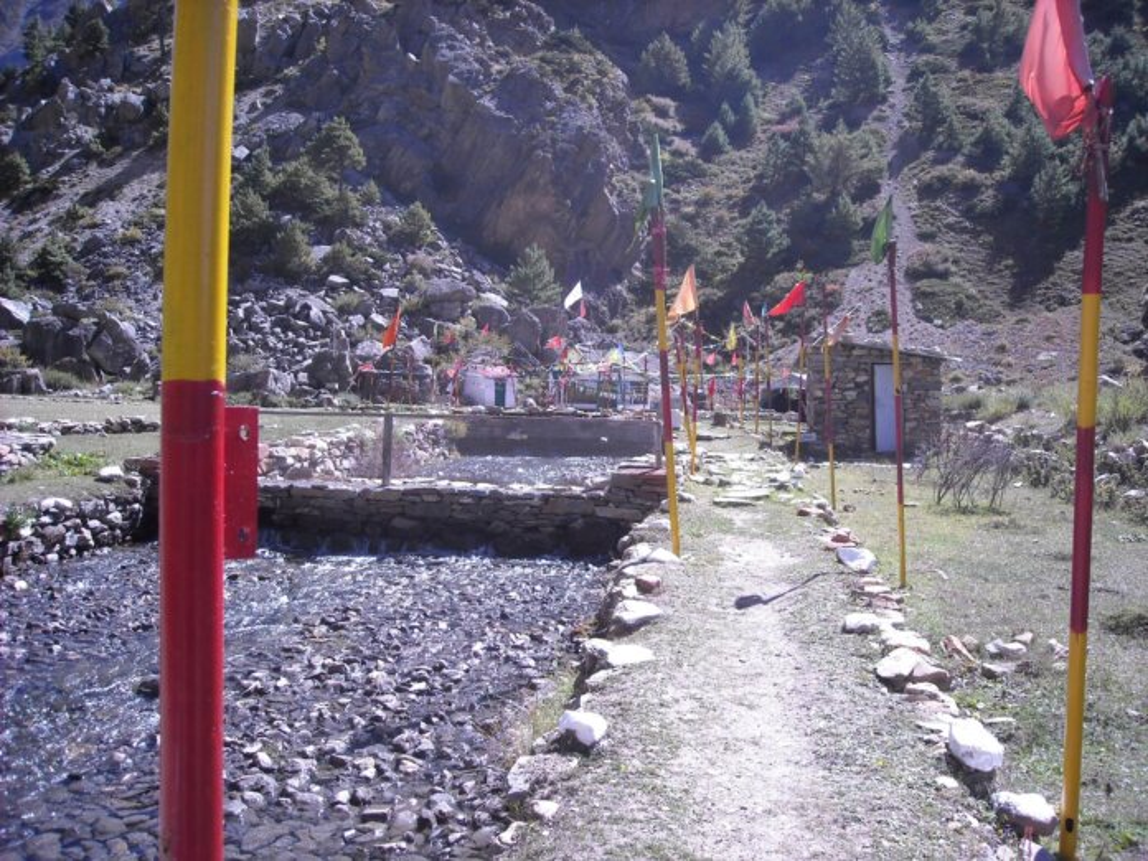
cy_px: 430
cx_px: 574
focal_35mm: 35
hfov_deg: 52.6
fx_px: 1161
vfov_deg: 40.7
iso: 64
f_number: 2.8
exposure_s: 1/402
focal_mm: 5.7
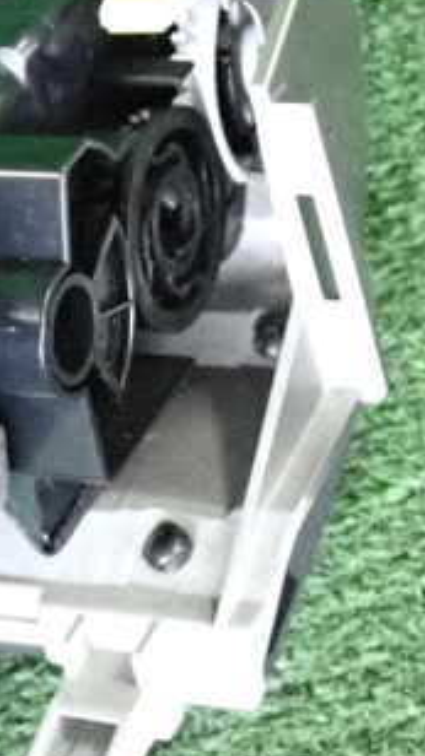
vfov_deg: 17.4
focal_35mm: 123
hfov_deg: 9.6
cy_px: 341
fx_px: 2467
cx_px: -211
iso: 4000
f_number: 3.5
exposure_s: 1/125
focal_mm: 10.35
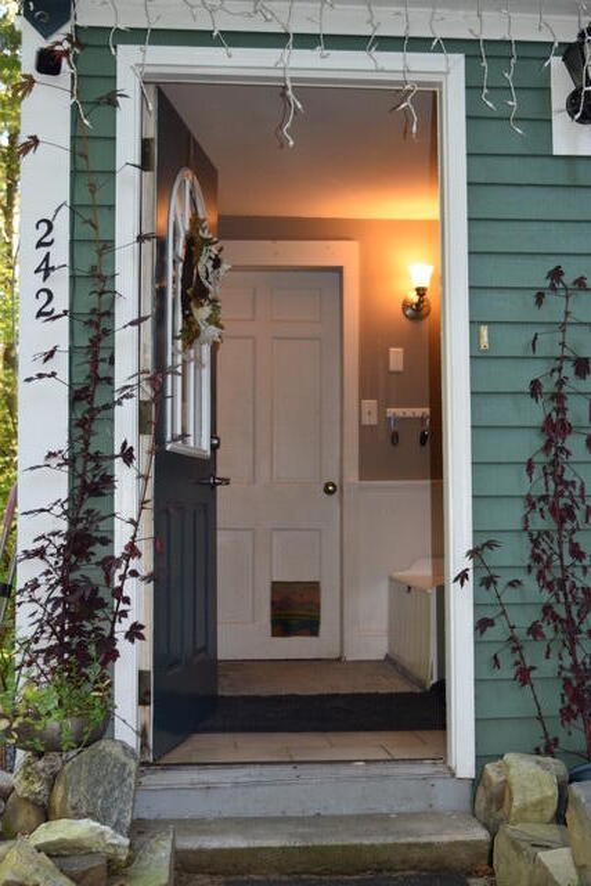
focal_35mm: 48
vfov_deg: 41.1
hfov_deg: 28.1
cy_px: 443
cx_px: 296
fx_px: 1181
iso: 800
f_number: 5.6
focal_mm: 32
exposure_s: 1/125
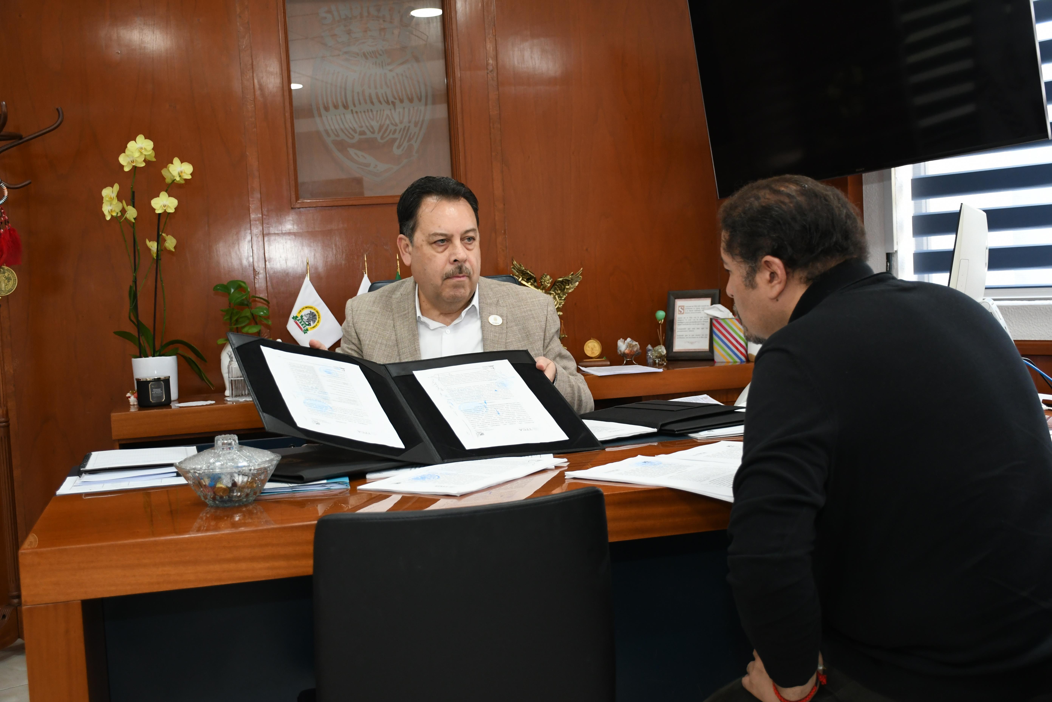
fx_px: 1169
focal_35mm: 40
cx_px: 526
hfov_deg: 48.5
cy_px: 351
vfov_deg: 33.4
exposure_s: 1/100
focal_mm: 27
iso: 1250
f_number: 4
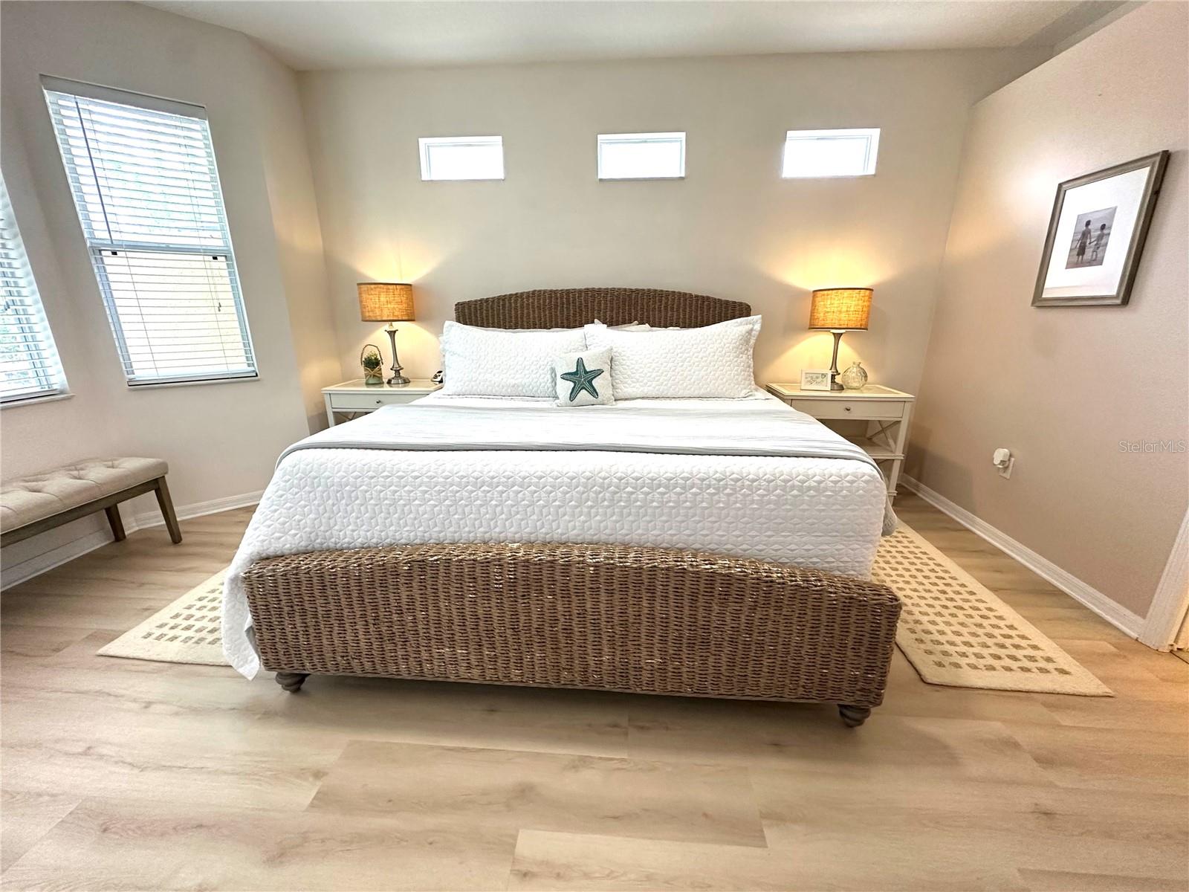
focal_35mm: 14
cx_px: 594
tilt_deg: -15.5
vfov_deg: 85.7
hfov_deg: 102.1
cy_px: 446
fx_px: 481
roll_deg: -0.1
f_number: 2.2
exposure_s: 1/117
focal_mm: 2.22
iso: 250
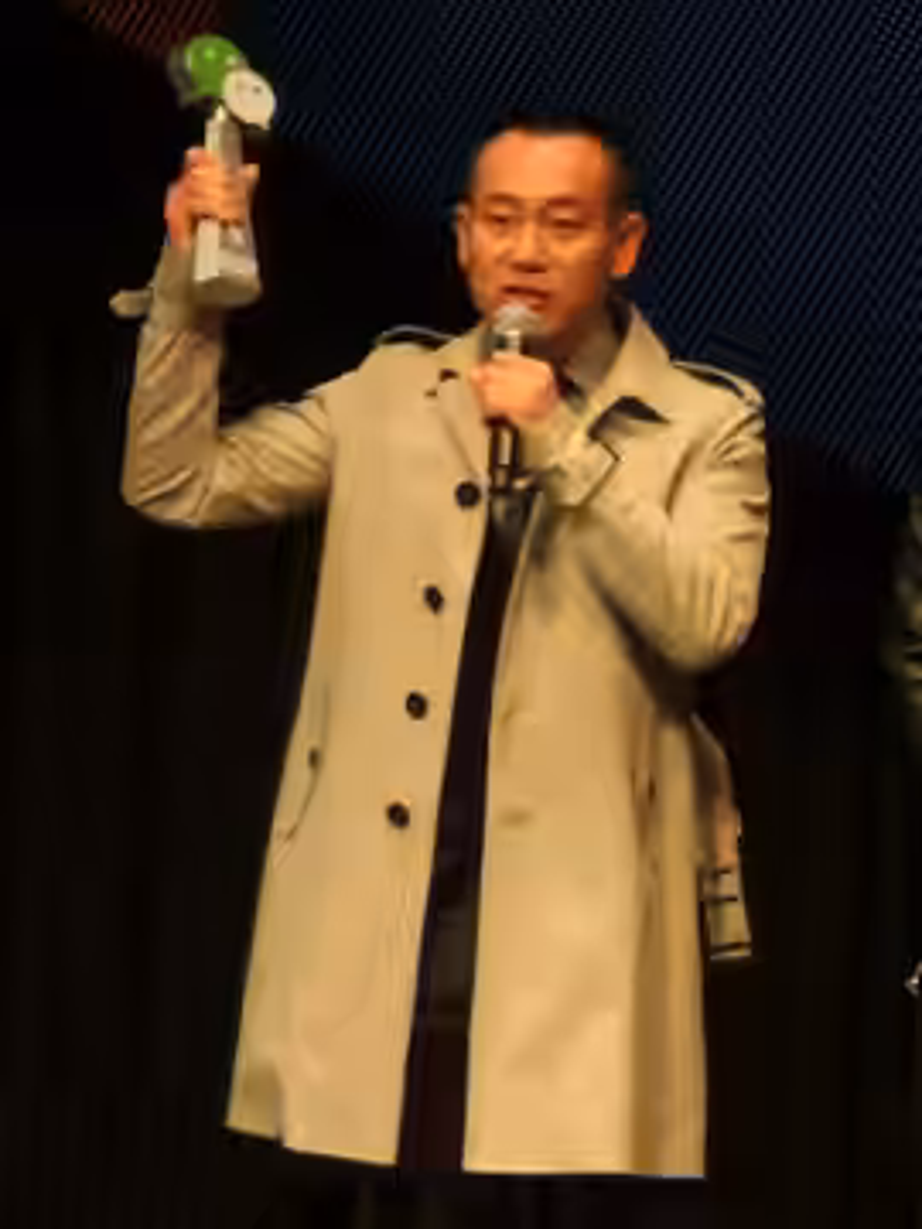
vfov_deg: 2.0
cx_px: 461
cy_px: 614
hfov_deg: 1.5
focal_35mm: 1000
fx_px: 35513
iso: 400
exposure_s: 1/80
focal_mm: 180
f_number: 5.9
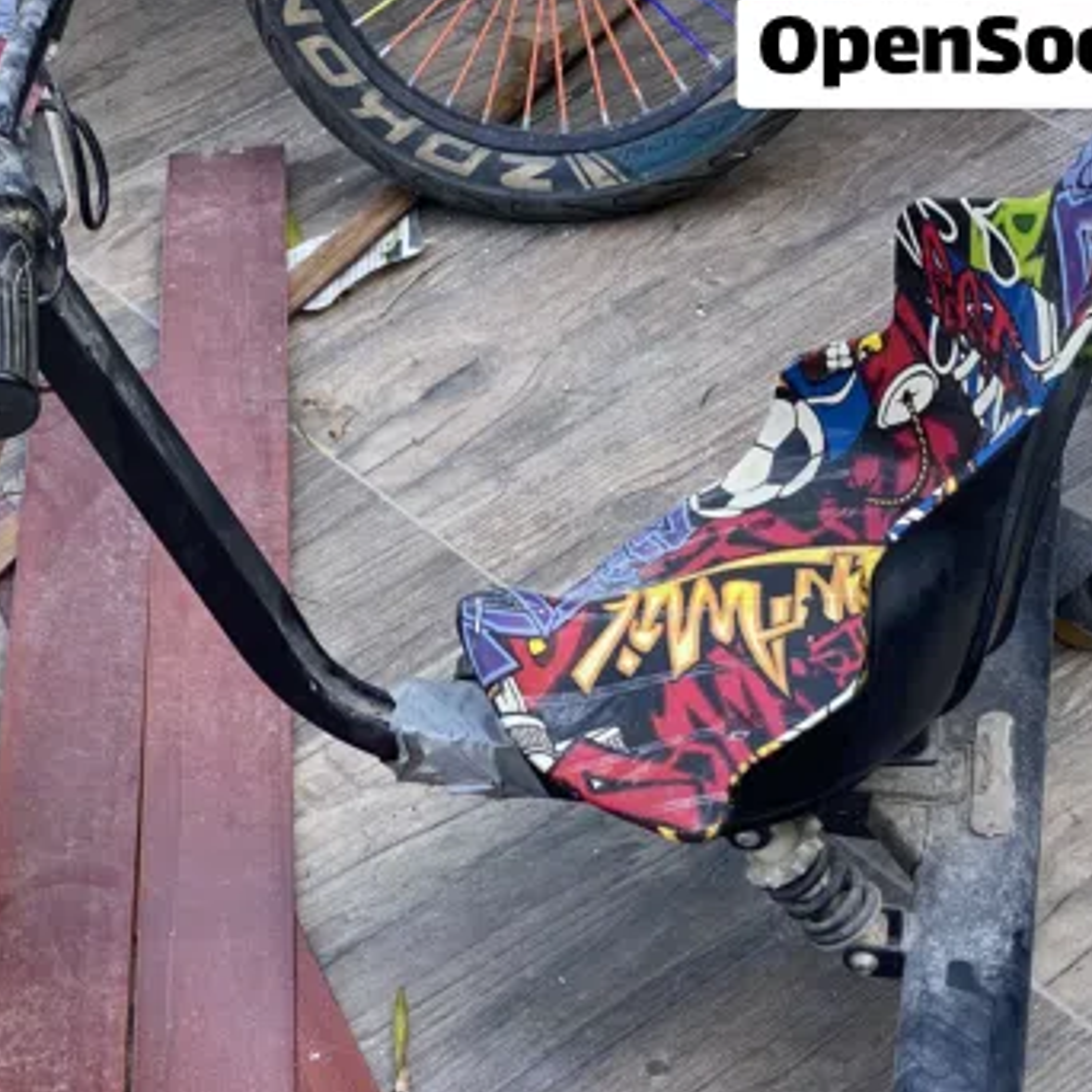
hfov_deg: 20.0
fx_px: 3069
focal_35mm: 86
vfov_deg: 20.2
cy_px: 568
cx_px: 255
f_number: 2
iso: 20
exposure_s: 1/254
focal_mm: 6
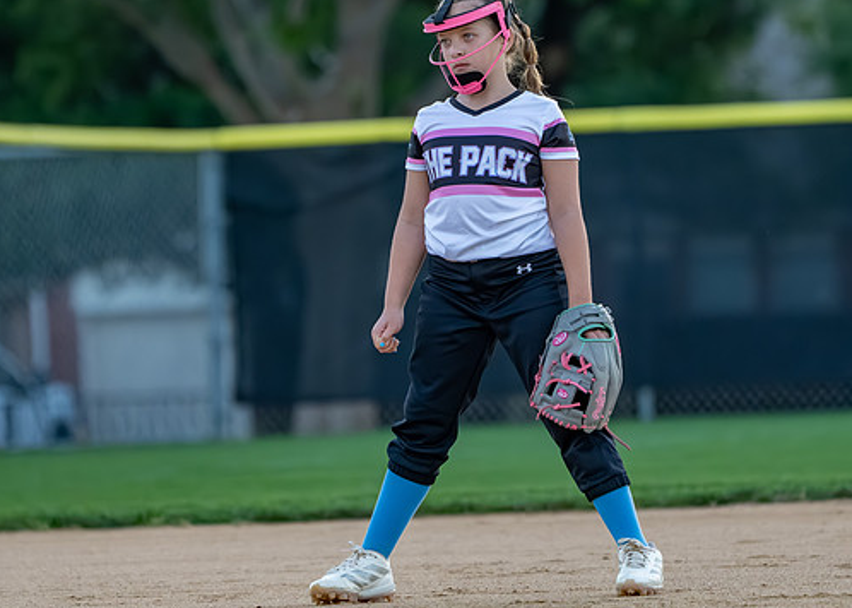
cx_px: 491
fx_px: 12574
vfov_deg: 2.8
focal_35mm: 520
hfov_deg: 3.9
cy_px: 244
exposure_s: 1/1250
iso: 2500
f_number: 5.6
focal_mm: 324
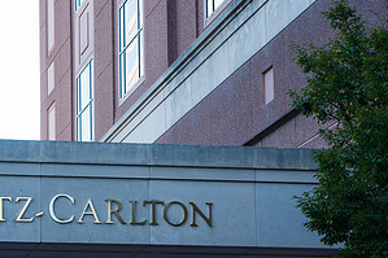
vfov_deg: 10.0
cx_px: 35
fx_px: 1465
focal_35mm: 136
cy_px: 212
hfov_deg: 14.9
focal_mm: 70
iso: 200
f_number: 5.6
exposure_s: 1/160
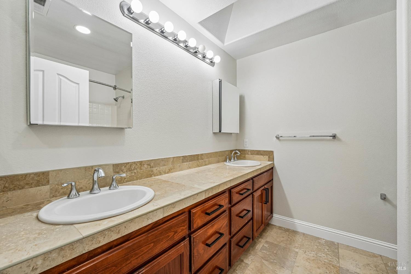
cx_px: 206
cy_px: 137
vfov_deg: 81.2
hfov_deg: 104.3
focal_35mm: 14
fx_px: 160
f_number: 8
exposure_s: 1/30
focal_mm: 14
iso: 400
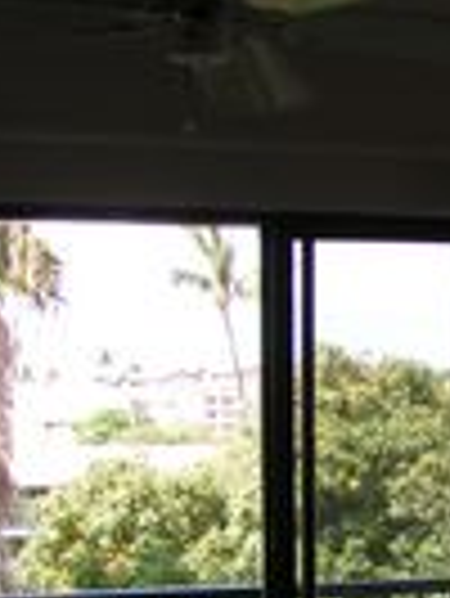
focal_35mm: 105
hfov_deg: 13.3
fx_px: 1817
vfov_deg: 18.5
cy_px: 499
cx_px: 684
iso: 50
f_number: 5.6
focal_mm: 5.8
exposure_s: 1/60
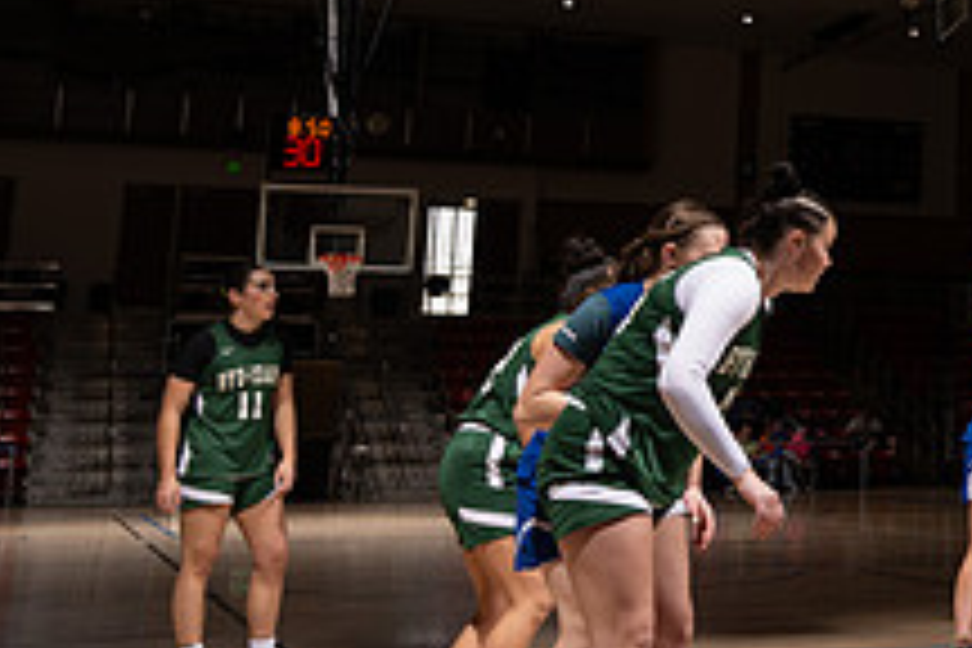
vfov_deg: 17.1
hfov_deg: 23.3
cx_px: 1236
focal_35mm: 78
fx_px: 2106
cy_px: -9
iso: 100
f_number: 5
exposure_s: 1/125
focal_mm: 24
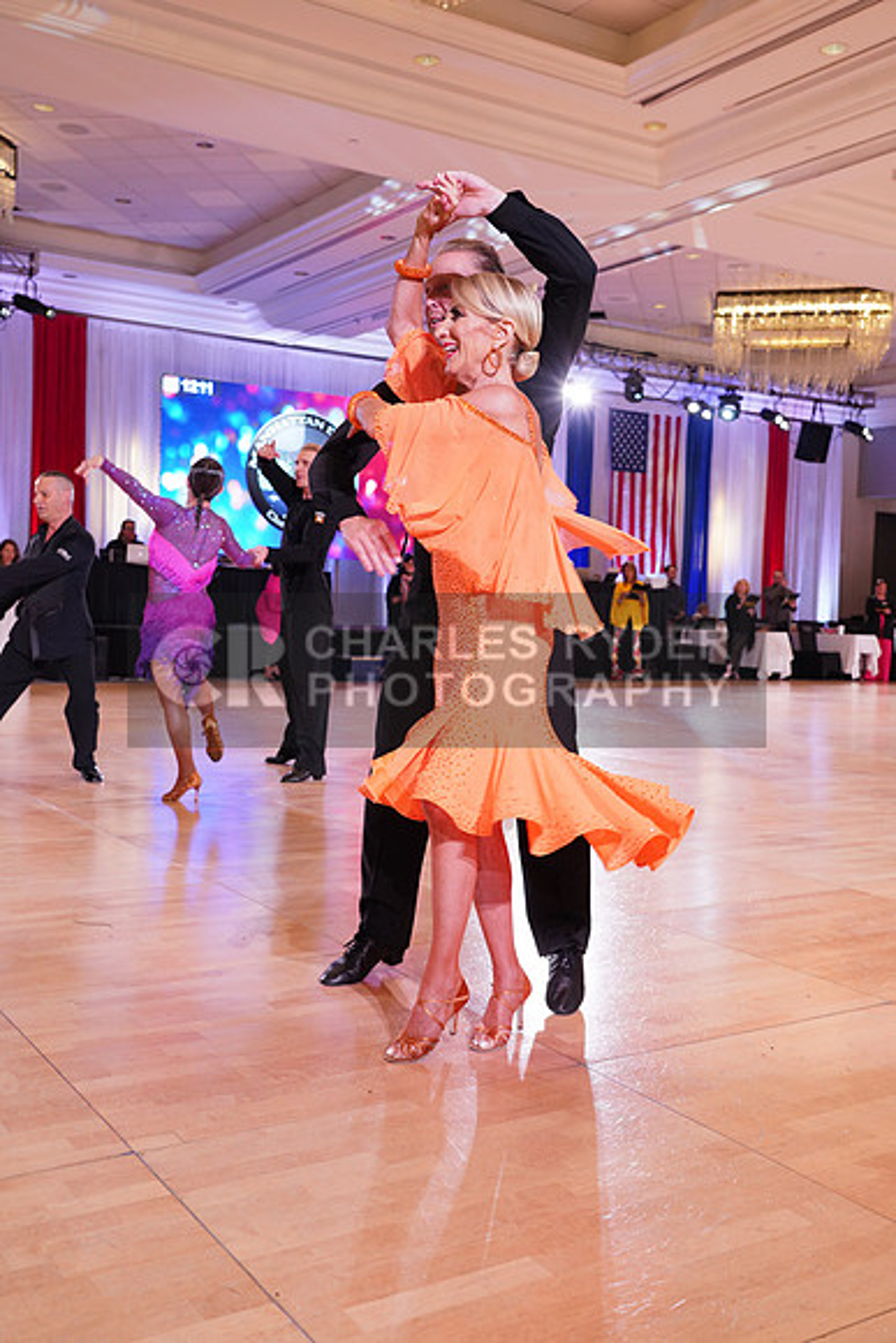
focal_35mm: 34
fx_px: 1268
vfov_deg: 55.8
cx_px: 448
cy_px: 672
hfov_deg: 38.9
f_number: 5
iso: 2000
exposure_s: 1/200
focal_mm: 34
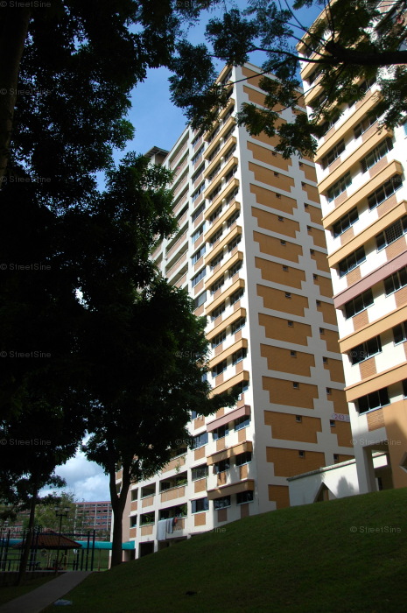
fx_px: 510
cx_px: 204
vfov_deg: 62.0
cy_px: 306
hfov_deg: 43.5
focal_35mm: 30
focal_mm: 20
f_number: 3.8
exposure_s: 1/1600
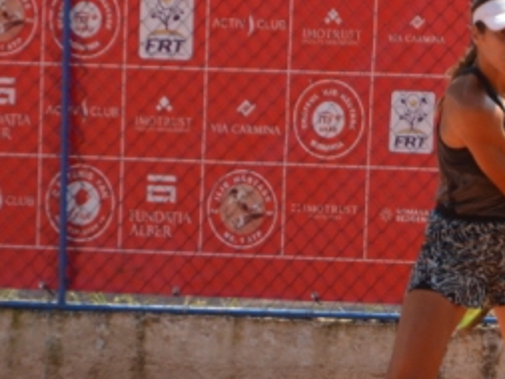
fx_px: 9516
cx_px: 549
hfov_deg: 3.0
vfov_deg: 2.3
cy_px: -33
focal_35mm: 652
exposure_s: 1/500
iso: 450
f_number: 5.6
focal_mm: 112
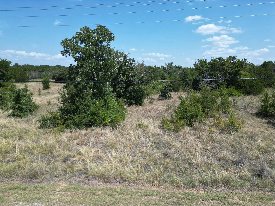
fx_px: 191
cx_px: 138
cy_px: 103
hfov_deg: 71.6
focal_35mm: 24
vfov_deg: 56.8
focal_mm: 6.72
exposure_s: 1/2500
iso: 100
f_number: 1.7
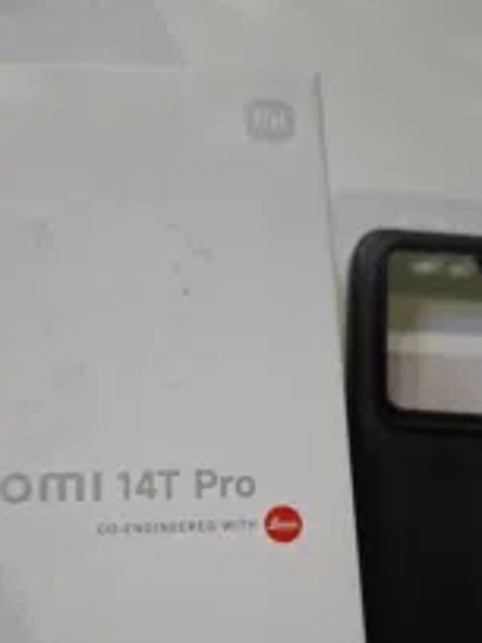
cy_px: 501
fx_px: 835
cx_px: 236
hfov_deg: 32.2
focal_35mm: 45
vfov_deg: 40.6
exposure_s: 1/25
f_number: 1.8
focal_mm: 5.54
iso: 400
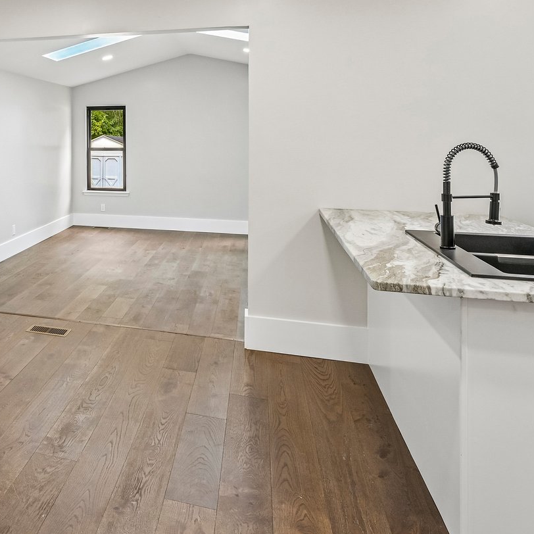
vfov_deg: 51.9
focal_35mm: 30
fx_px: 524
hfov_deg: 48.9
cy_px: 138
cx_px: 64
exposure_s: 1/13
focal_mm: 14
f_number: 8
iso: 400
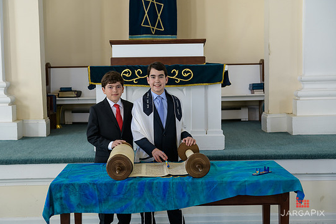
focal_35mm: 56
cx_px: 160
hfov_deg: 35.6
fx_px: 522
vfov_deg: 24.2
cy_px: 109
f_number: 3.2
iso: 400
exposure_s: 1/125
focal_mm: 52
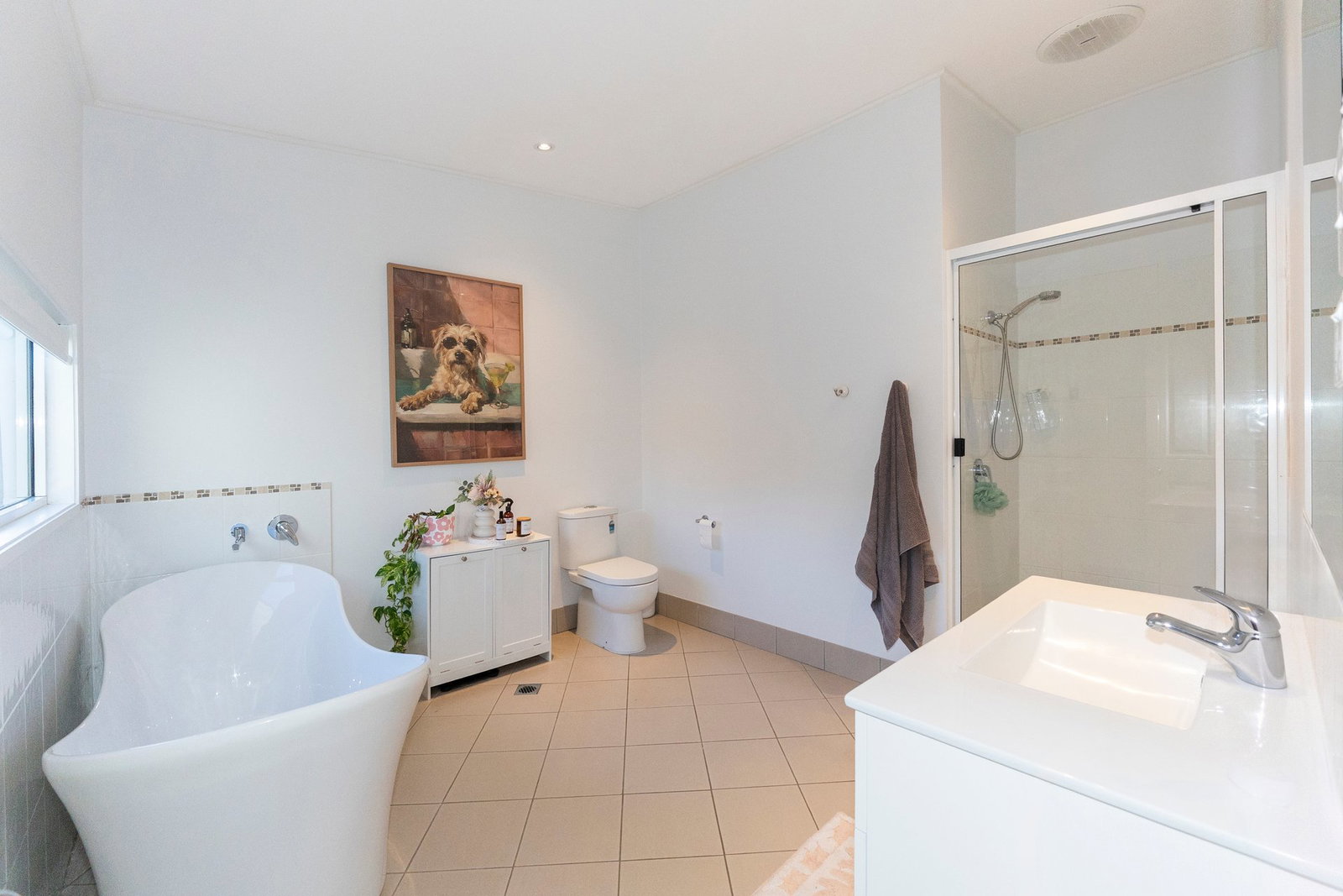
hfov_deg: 100.4
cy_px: 448
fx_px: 560
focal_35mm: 15
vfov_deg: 77.3
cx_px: 672
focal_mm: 10
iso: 1600
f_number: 4
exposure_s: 1/160
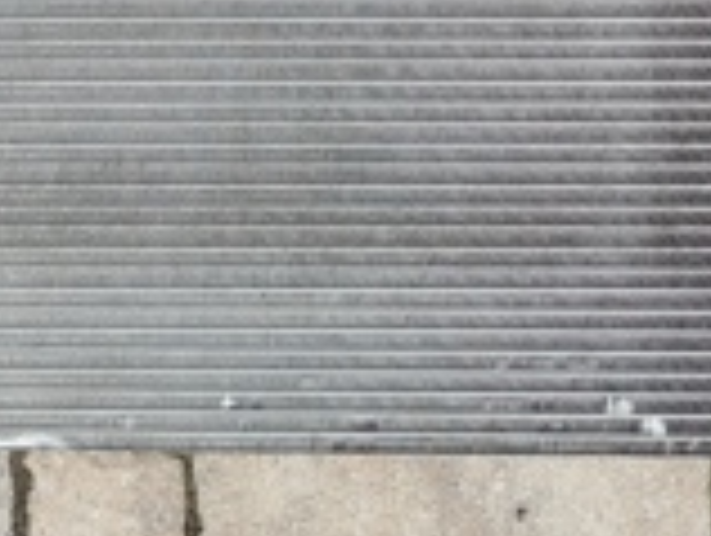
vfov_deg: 15.0
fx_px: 1995
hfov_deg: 19.7
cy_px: -9
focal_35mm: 97
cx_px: 698
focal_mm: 5.31
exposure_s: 1/563
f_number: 1.7
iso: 50
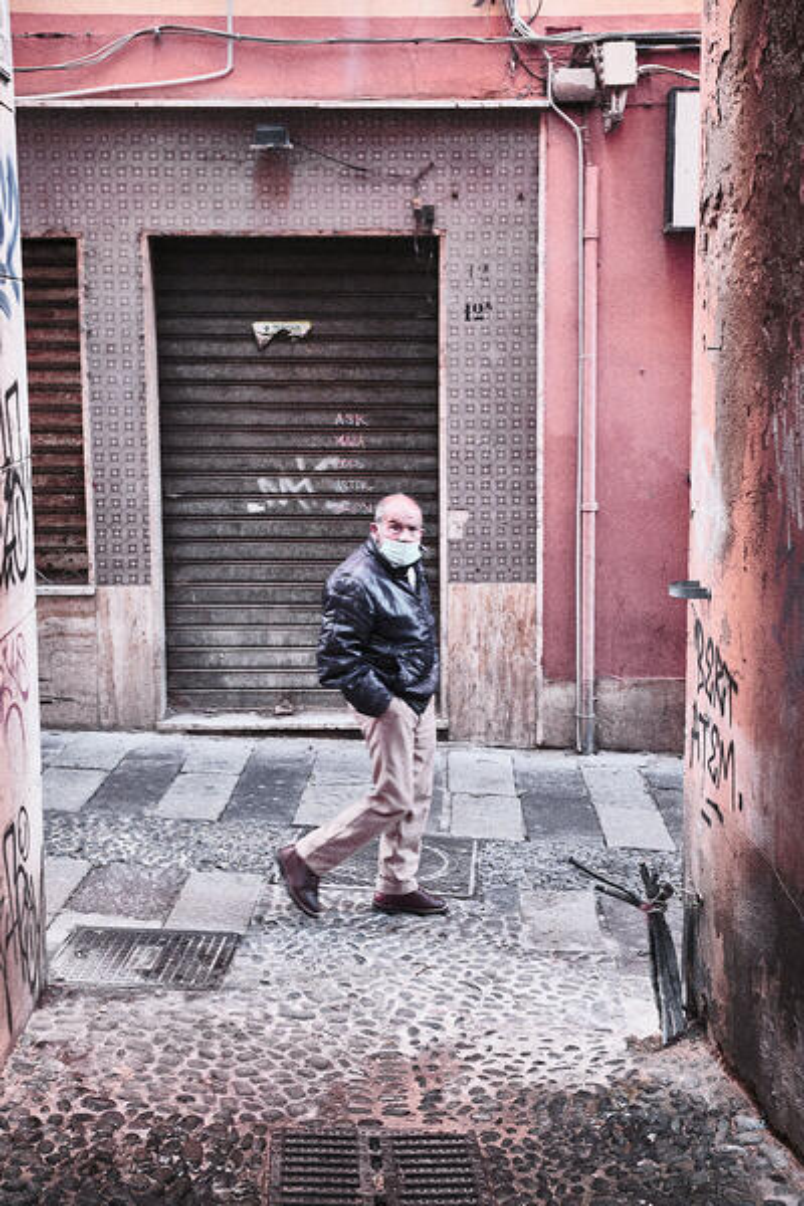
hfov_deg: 27.0
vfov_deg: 39.6
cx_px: 402
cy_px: 603
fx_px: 1675
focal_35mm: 50
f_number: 3.6
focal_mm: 33
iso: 2000
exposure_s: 1/180
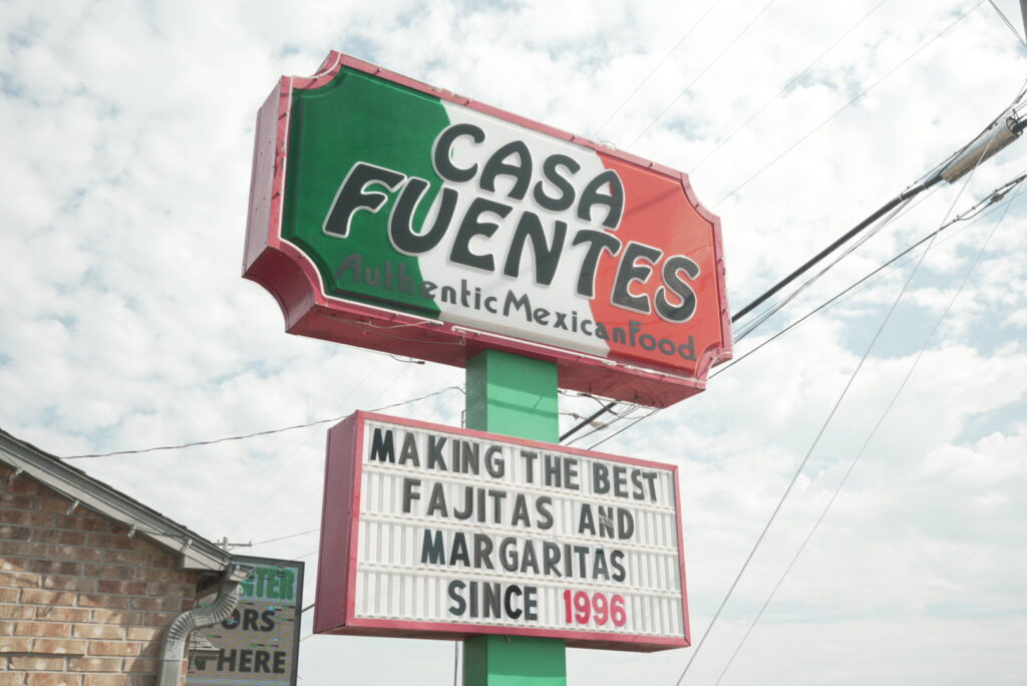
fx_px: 1039
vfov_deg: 36.5
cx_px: 514
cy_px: 343
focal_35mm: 36
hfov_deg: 52.6
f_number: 5.6
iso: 125
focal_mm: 36.4
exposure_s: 1/100
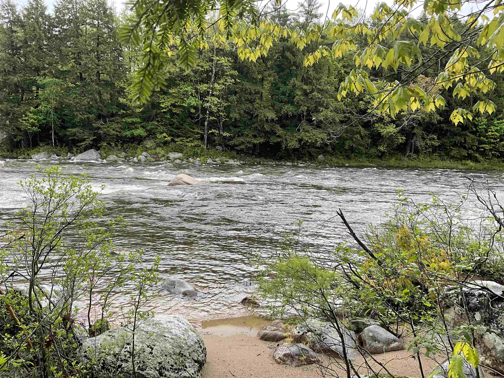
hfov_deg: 61.7
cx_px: 252
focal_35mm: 29
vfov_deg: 48.2
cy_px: 189
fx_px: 422
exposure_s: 1/135
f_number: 1.8
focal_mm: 3
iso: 16
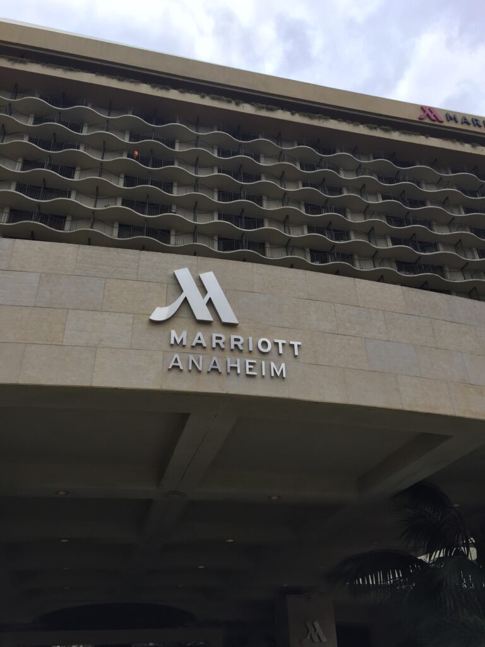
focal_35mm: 29
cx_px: 242
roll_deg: +0.5
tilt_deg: +33.8
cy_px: 324
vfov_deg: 61.7
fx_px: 542
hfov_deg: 48.2
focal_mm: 4.15
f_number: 2.2
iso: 32
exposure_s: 1/2639
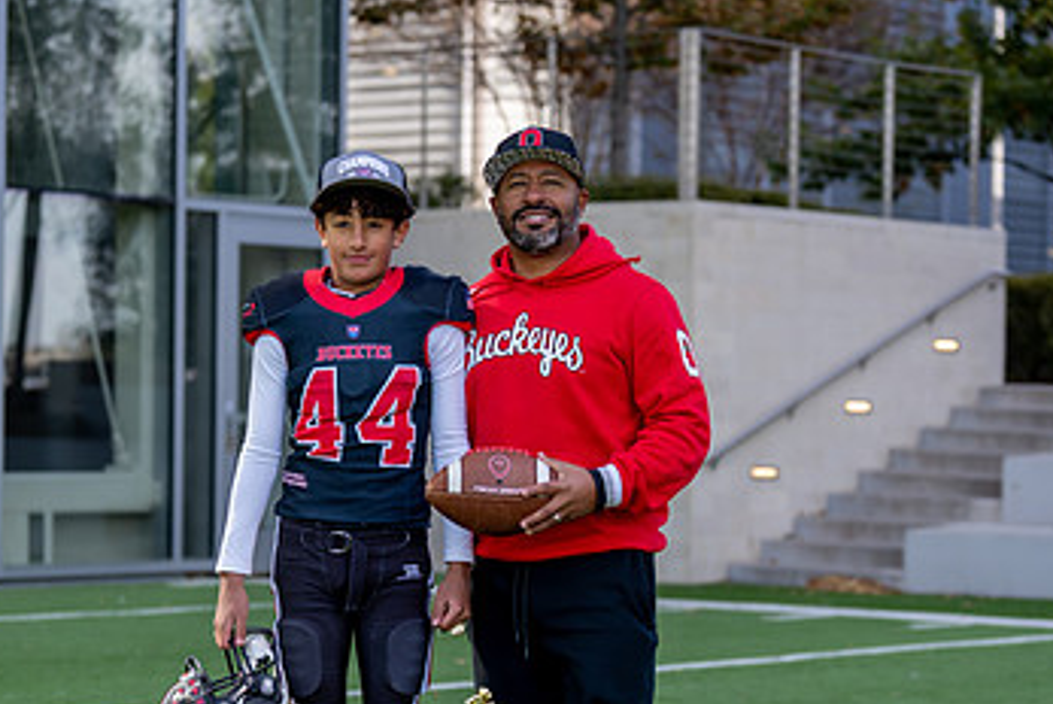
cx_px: 470
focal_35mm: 117
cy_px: 551
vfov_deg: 11.7
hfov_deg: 17.5
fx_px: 3425
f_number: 2.8
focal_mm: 70
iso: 100
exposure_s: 1/500
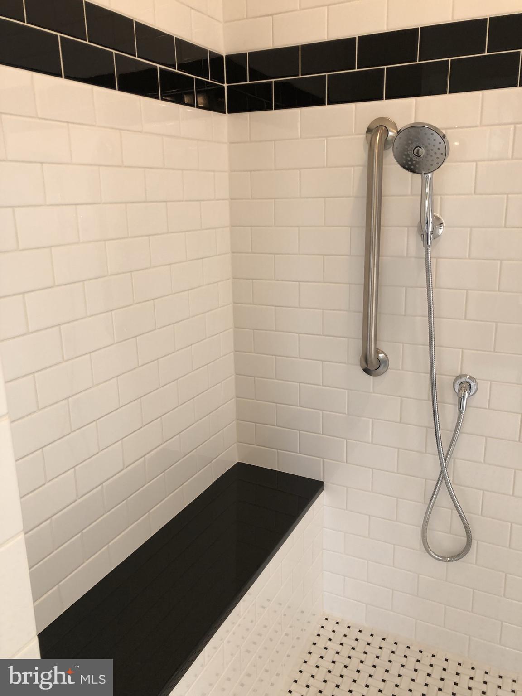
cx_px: 261
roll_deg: +1.6
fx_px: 563
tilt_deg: -14.2
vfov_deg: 63.4
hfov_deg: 49.7
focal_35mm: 28
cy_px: 348
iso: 20
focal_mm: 4
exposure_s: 1/40
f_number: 1.8
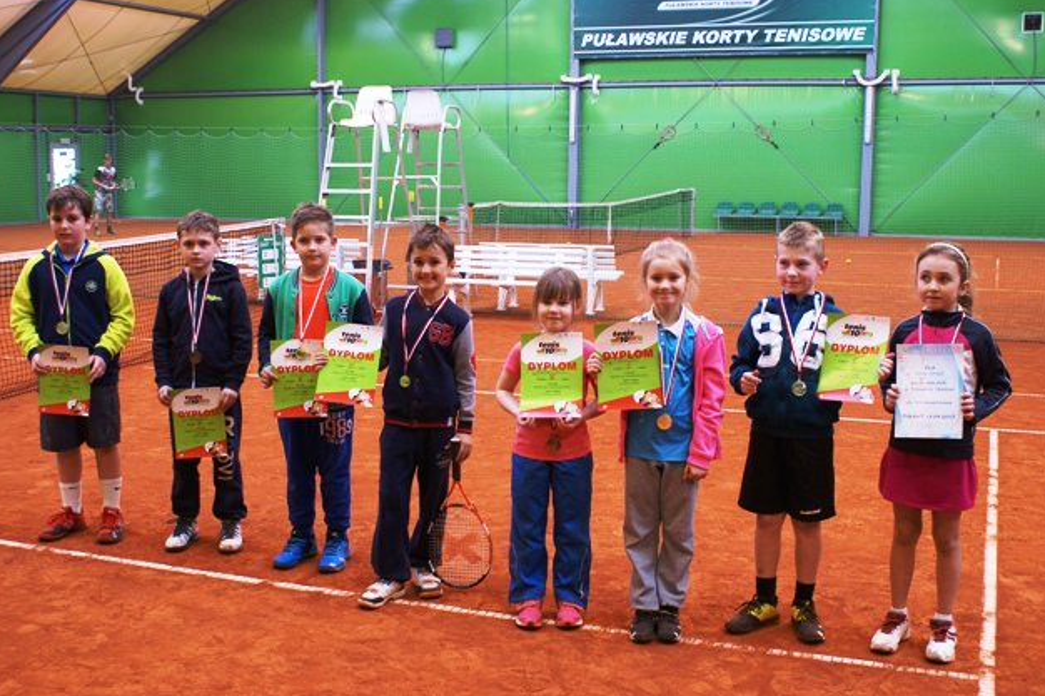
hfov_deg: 45.4
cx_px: 519
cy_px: 345
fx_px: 1248
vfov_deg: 31.2
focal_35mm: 43
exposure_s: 1/50
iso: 320
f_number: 4.5
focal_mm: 28
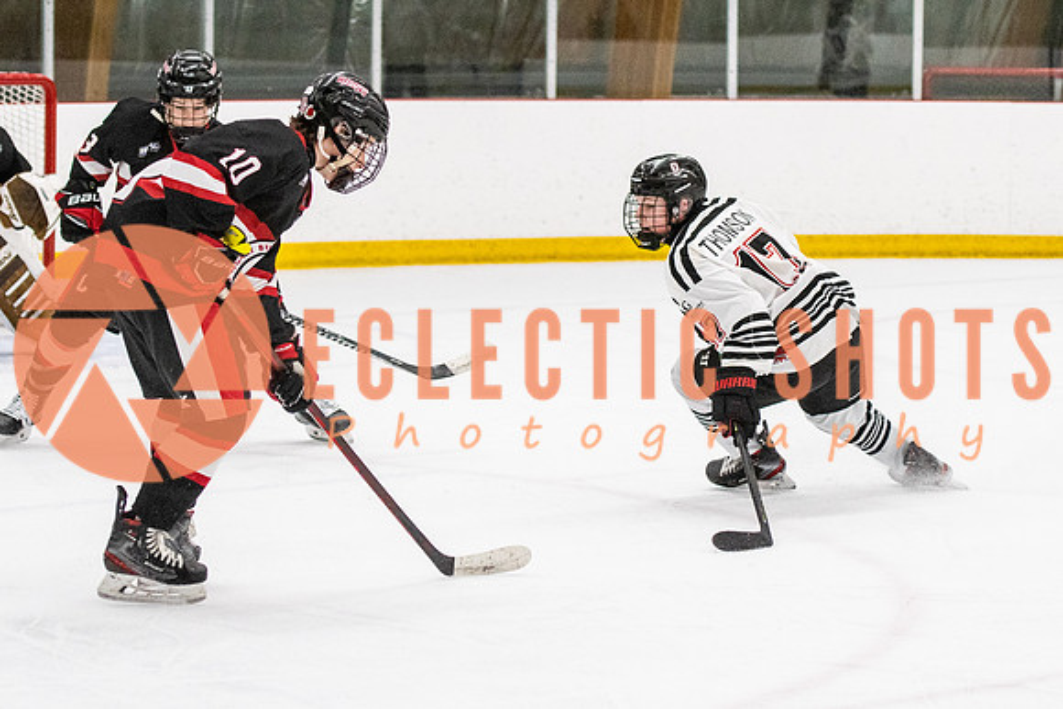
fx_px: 4402
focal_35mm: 149
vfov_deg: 9.2
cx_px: 706
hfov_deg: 13.7
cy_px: 207
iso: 1600
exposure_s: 1/640
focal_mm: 70
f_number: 2.8
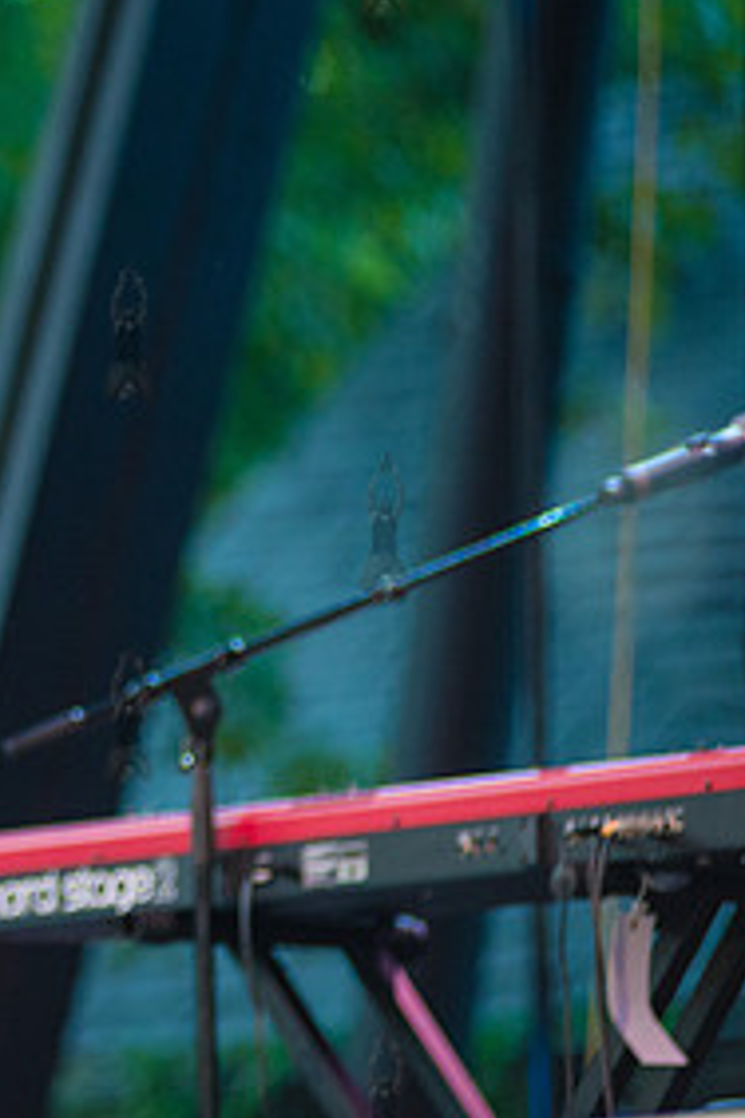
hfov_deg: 3.6
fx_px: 11826
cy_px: 521
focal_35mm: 381
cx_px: -384
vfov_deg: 5.4
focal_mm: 185
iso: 1250
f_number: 2.8
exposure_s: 1/500
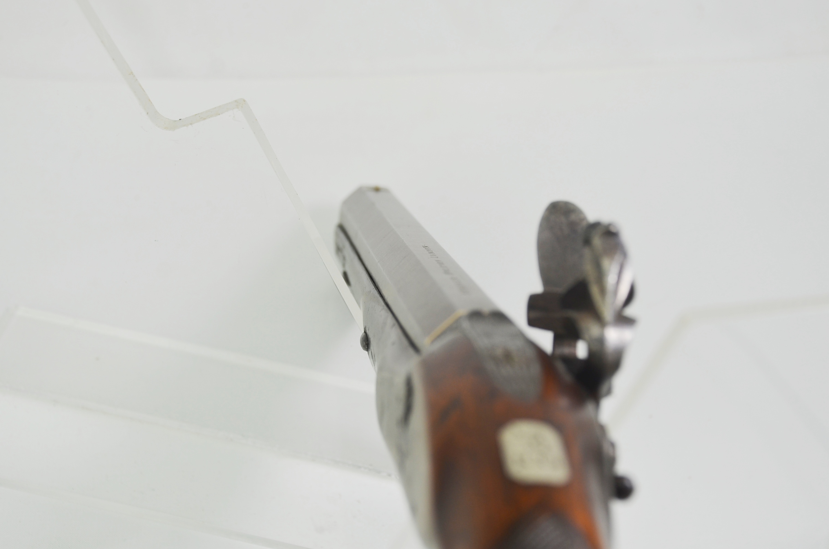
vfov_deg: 17.0
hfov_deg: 25.4
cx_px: 407
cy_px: 277
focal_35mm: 80
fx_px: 1838
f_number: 6.3
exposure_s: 1/160
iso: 200
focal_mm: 52
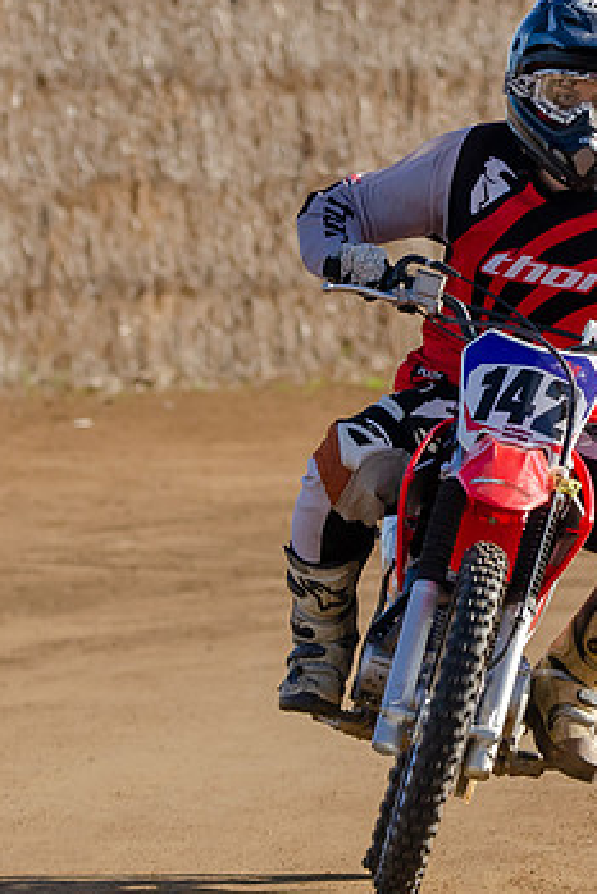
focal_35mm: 819
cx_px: 600
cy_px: 339
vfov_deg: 2.5
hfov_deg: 1.7
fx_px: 20351
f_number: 5.3
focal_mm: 210
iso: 400
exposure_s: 1/1250
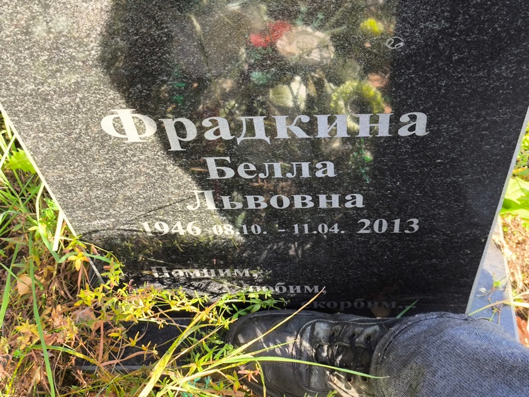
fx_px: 764
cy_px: 198
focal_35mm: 50
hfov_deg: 38.2
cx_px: 264
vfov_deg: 29.1
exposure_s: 1/101
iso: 50
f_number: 1.7
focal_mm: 4.71
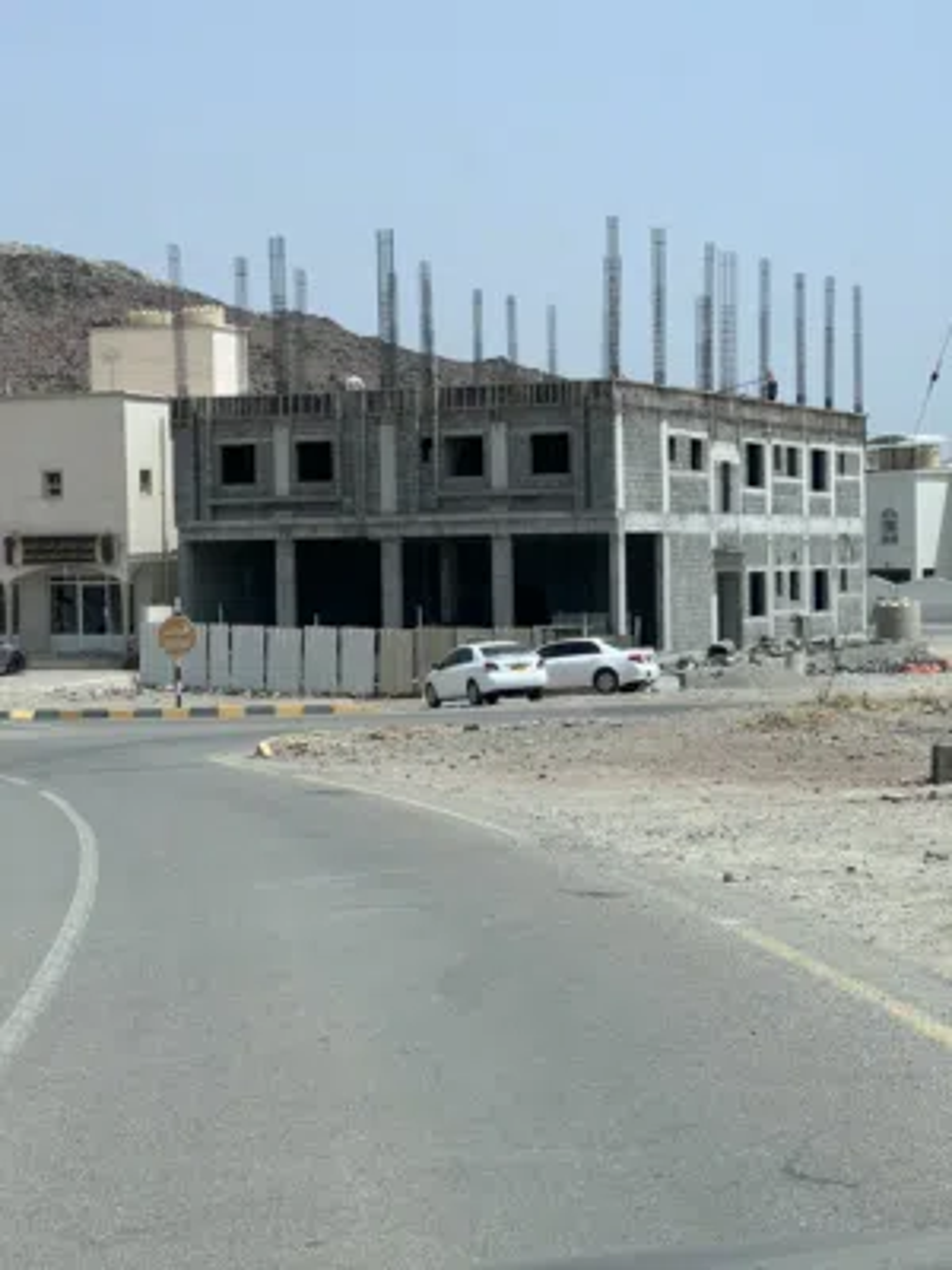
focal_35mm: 77
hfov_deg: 19.1
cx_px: 476
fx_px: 2824
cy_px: 635
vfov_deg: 25.3
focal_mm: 9
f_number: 2.8
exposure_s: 1/874
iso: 32
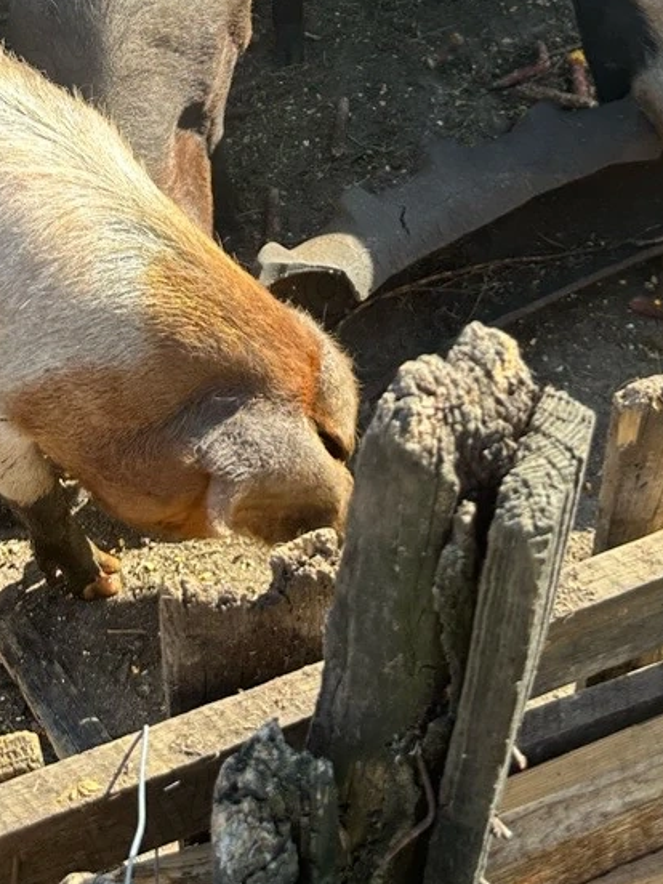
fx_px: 1481
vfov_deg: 31.2
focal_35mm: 58
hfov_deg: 25.2
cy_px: 37
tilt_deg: -31.1
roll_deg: +2.6
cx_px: 283
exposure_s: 1/694
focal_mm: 6.86
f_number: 1.78
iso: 80
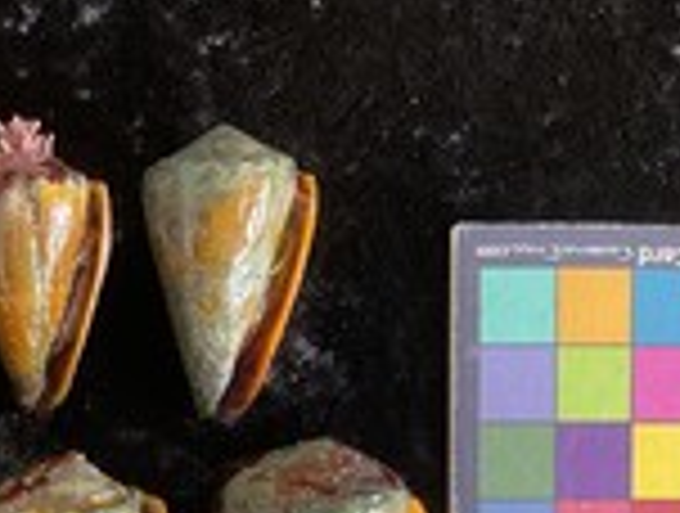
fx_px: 1319
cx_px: 36
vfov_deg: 21.1
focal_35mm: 67
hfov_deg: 27.6
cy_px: 533
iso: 50
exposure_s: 1/60
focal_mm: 3
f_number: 1.8
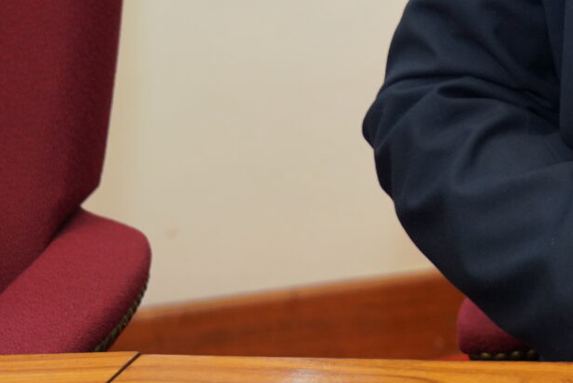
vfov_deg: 11.3
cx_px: 934
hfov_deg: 15.7
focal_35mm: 117
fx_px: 1863
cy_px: -184
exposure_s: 1/160
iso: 1000
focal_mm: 35
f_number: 4
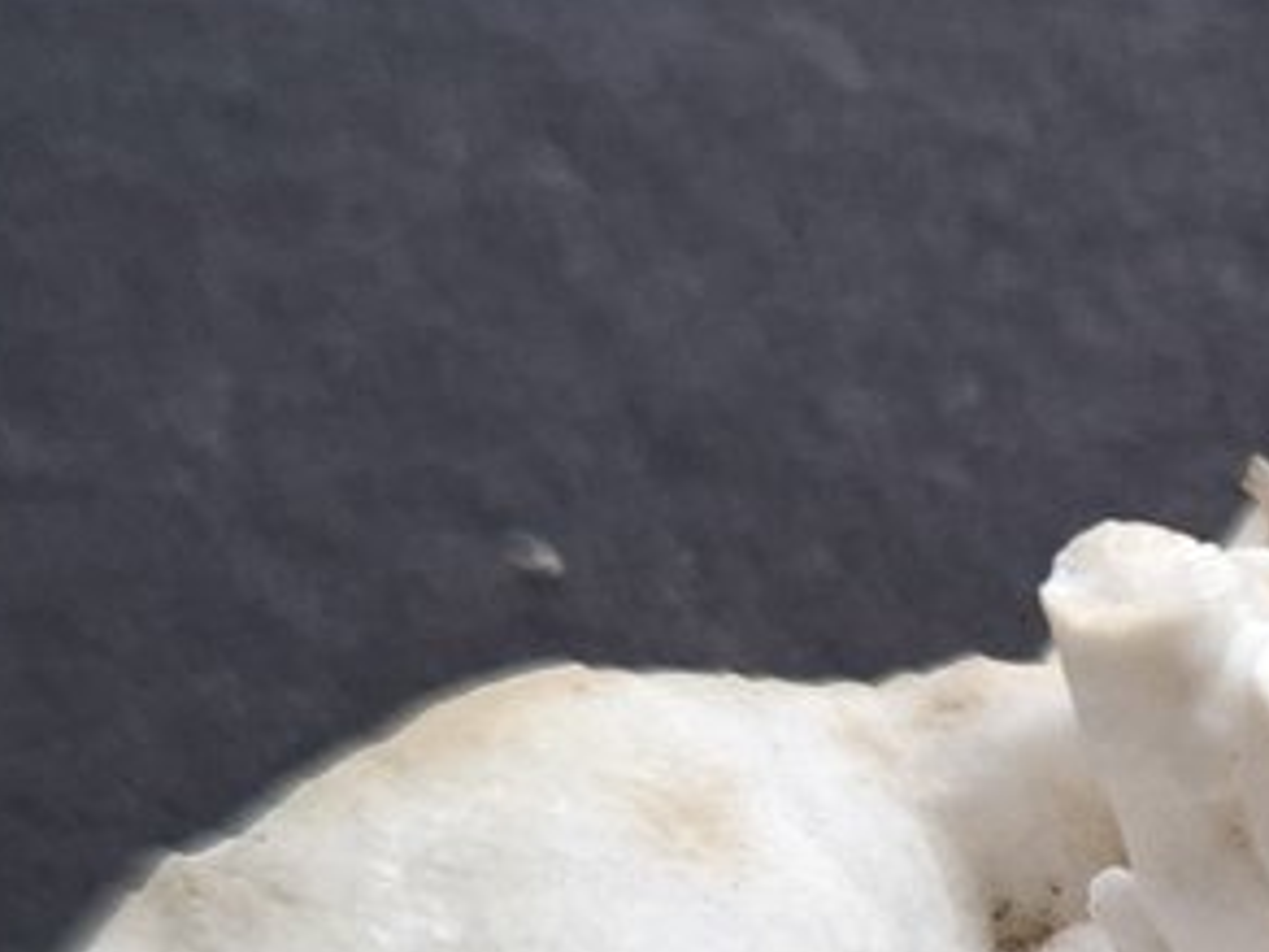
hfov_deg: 14.5
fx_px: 4619
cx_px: 1956
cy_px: 1369
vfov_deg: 11.3
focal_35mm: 126
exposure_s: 1/100
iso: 160
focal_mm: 5.54
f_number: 1.8
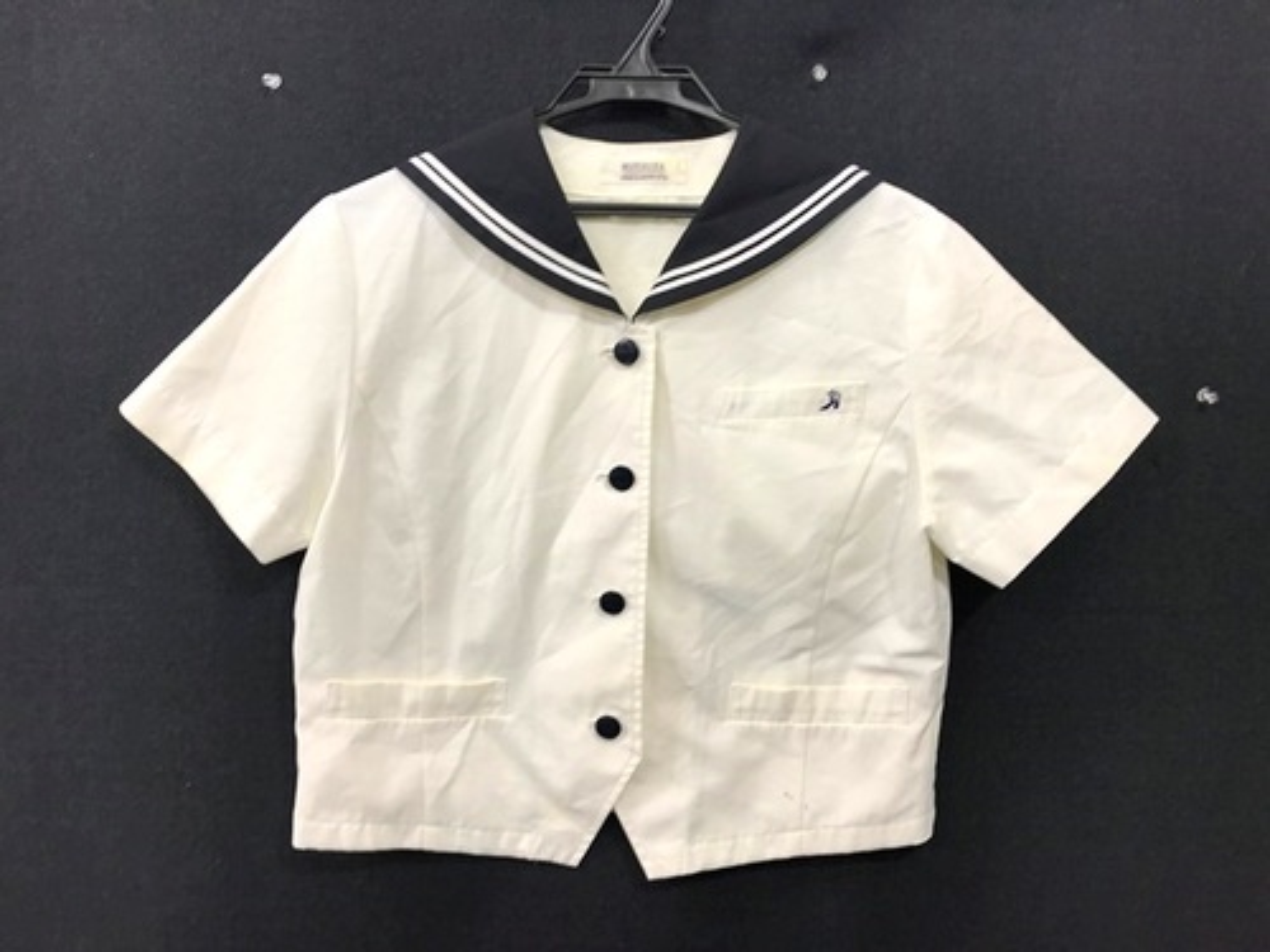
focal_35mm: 28
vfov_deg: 49.7
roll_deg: -1.2
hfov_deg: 63.4
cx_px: 635
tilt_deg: -1.1
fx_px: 1027
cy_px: 476
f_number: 1.8
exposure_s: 1/50
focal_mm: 3.99
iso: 25
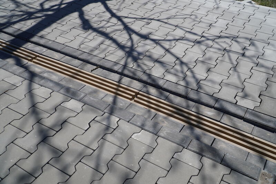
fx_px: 264
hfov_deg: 55.1
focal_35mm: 34
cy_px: 92
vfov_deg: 38.3
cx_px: 138
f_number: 4.5
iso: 100
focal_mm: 23
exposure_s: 1/1250
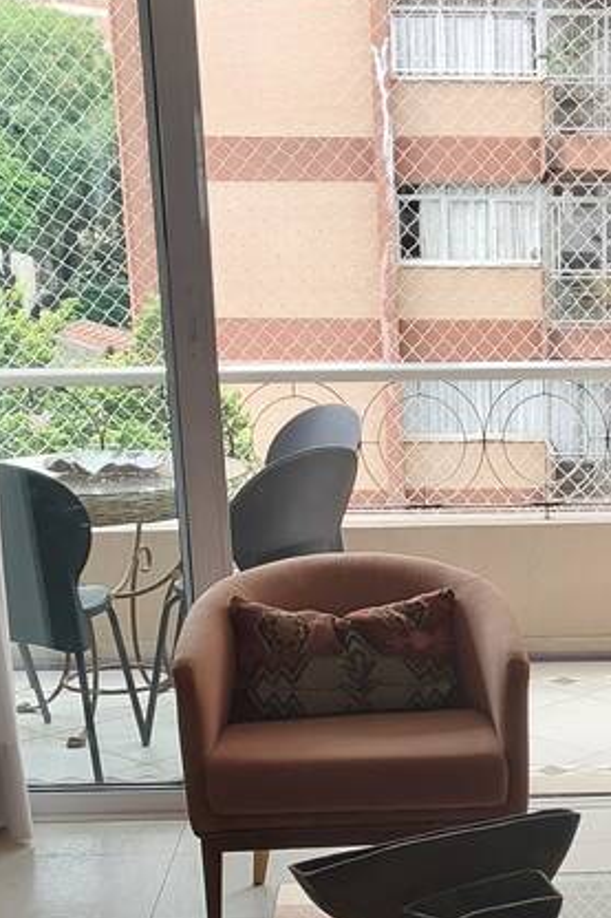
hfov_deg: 16.5
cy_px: 892
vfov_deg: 24.1
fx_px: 2064
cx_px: 626
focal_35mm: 81
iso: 40
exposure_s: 1/120
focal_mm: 4.6
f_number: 1.8
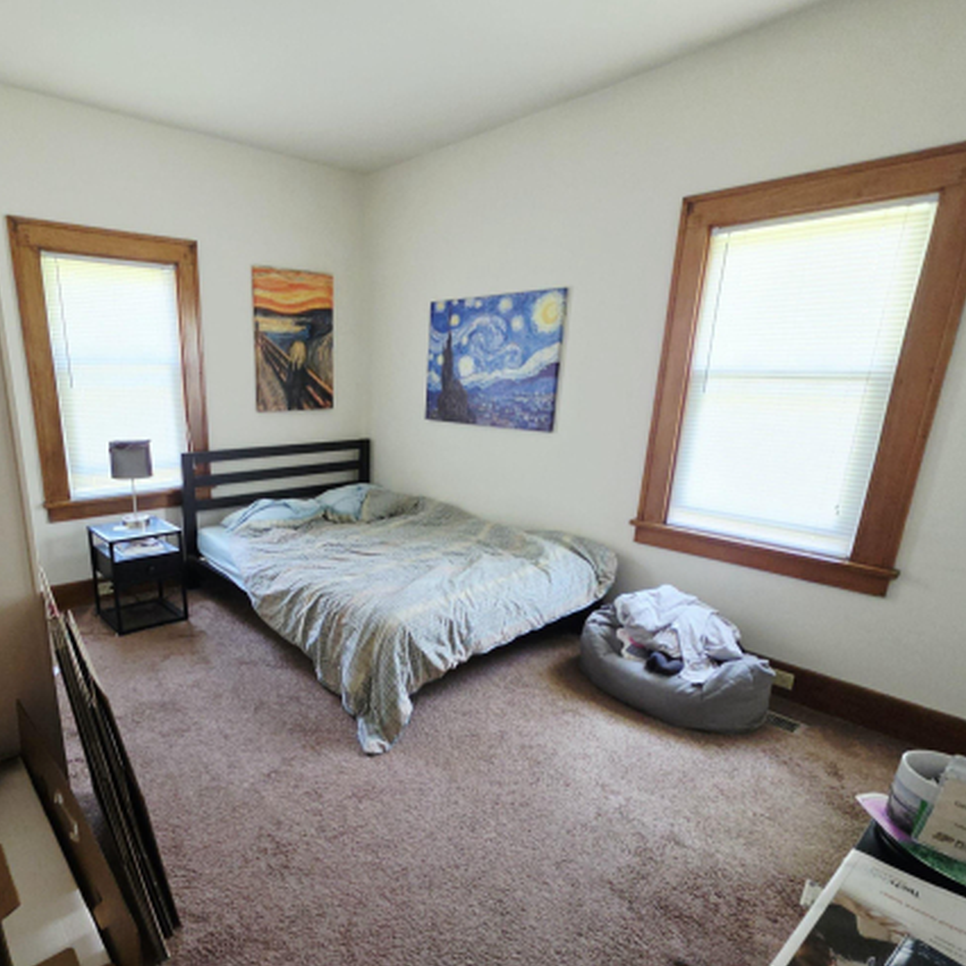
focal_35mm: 18
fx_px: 568
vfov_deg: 80.3
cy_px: 549
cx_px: 348
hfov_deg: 78.9
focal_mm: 2.2
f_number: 1.9
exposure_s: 1/60
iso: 400
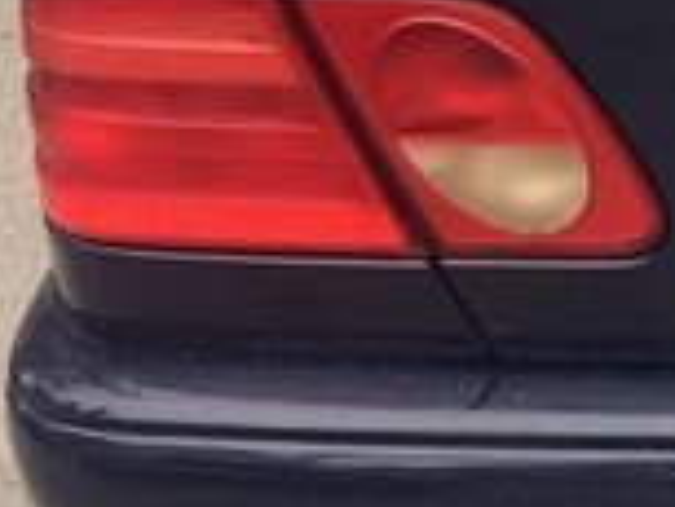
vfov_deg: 11.7
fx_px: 2439
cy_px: -51
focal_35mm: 125
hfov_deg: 13.8
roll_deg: -2.5
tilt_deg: -17.8
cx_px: 1279
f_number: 2.2
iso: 32
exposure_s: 1/124
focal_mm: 4.15
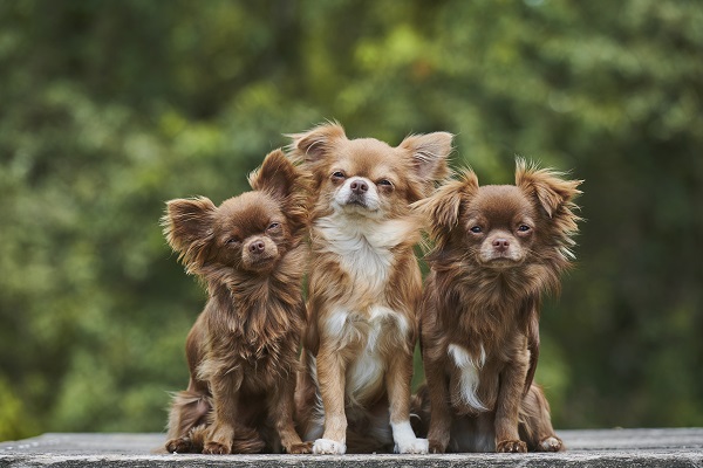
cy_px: 234
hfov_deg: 14.2
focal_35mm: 145
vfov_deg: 9.5
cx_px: 352
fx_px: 2831
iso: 140
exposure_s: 1/400
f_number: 4
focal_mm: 145
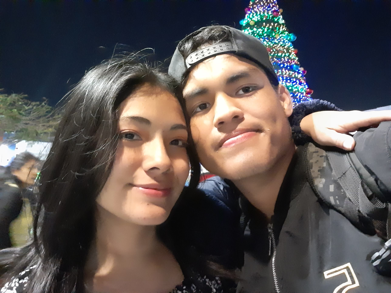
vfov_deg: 44.2
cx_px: 196
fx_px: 361
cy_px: 146
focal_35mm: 32
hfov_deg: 56.8
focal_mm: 2.66
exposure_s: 1/10
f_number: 2
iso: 1250
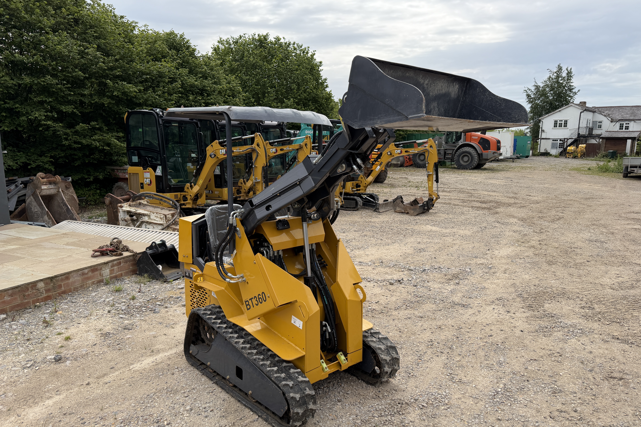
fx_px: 445
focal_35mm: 25
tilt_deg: -11.3
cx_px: 320
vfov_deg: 51.3
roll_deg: +0.2
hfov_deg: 71.5
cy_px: 225
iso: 100
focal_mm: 6.76
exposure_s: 1/3425
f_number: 1.78
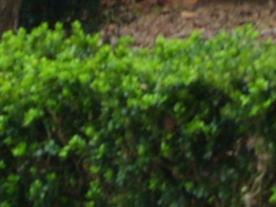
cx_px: 187
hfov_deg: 7.2
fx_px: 2201
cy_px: -222
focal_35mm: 276
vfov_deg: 5.3
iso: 50
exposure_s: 1/52
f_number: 2.8
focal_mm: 7.8
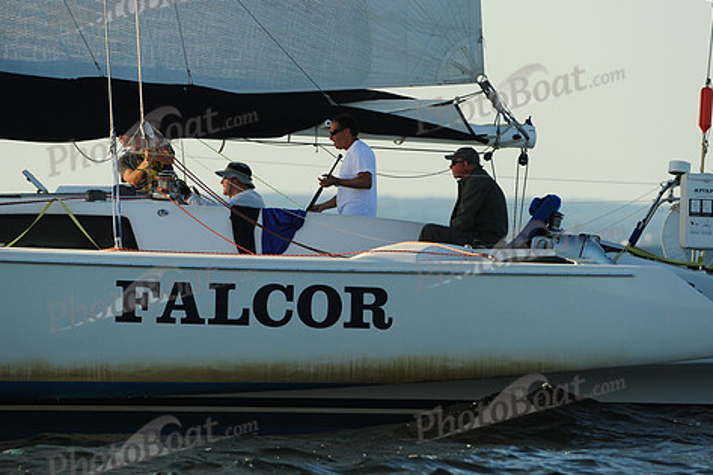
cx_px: 336
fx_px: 9701
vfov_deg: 2.8
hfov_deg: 4.2
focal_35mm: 490
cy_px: 195
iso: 640
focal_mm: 400
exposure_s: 1/1600
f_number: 5.6
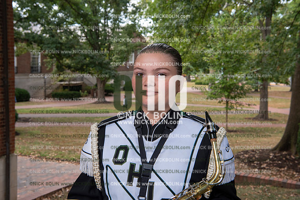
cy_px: 100
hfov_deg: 39.6
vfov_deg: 27.0
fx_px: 417
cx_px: 150
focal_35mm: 50
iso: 500
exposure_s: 1/100
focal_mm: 50
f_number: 9
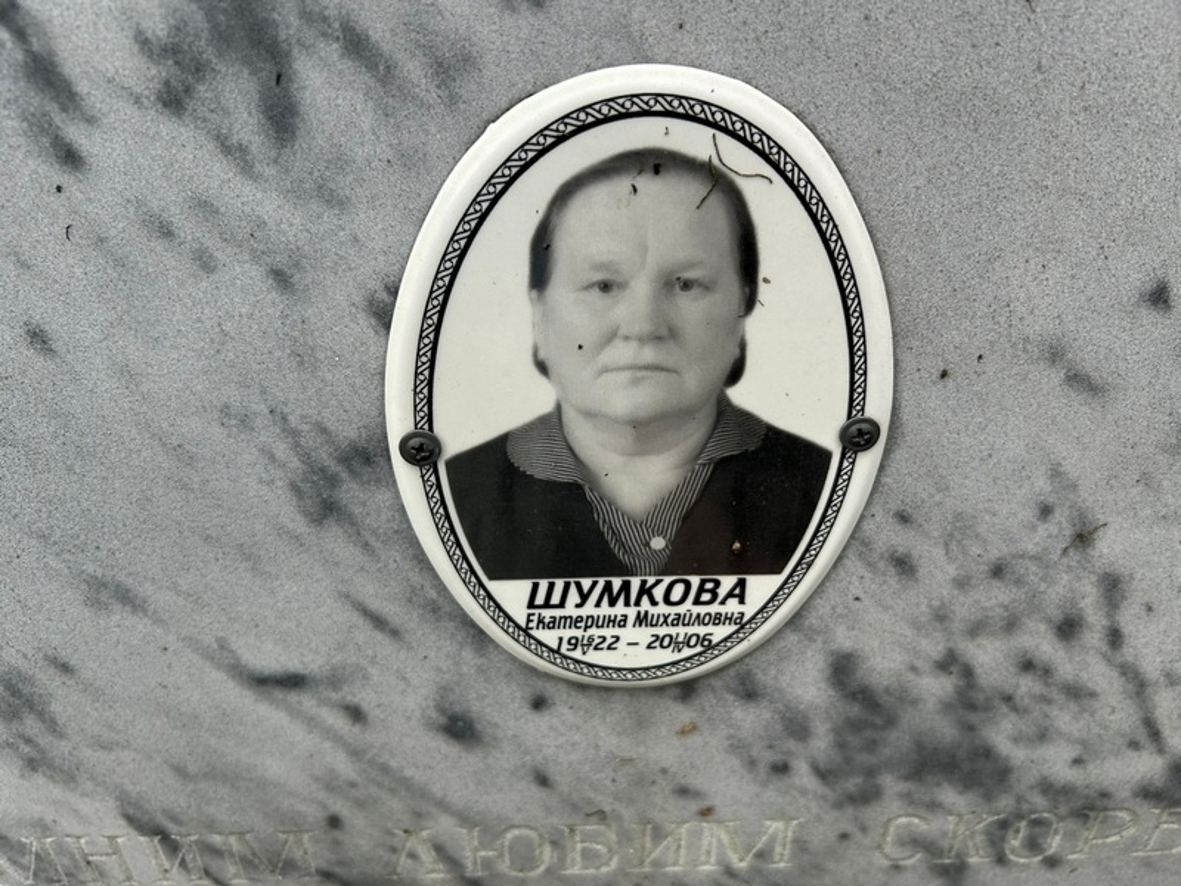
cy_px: 443
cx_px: 590
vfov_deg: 53.1
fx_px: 887
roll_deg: +1.4
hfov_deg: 67.3
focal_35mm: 26
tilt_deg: -28.5
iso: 40
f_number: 1.5
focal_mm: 5.7
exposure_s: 1/290
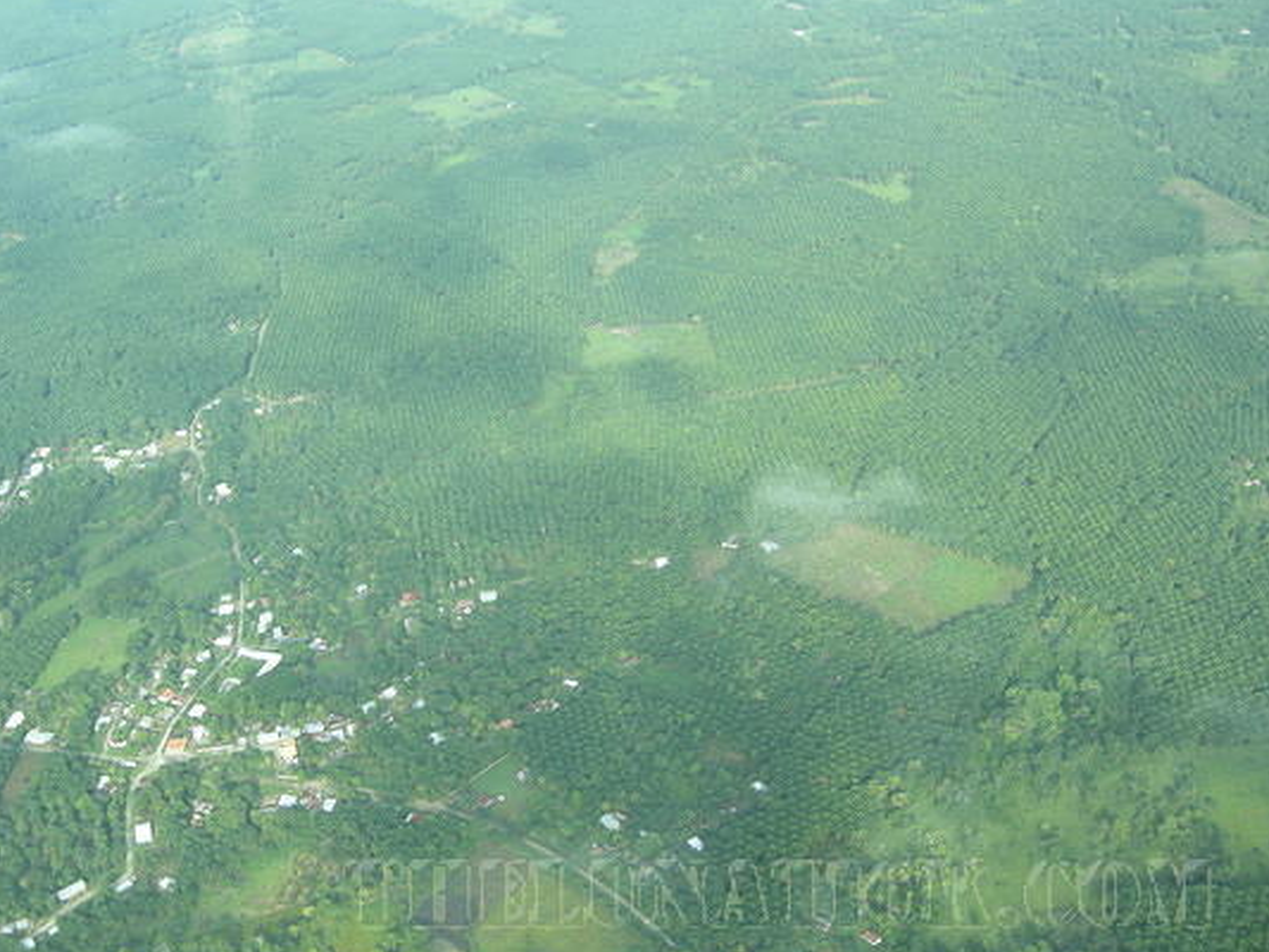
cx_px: 526
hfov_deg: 44.6
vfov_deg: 34.4
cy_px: 486
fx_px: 1540
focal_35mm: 42
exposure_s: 1/150
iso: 64
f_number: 3.8
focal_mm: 7.5
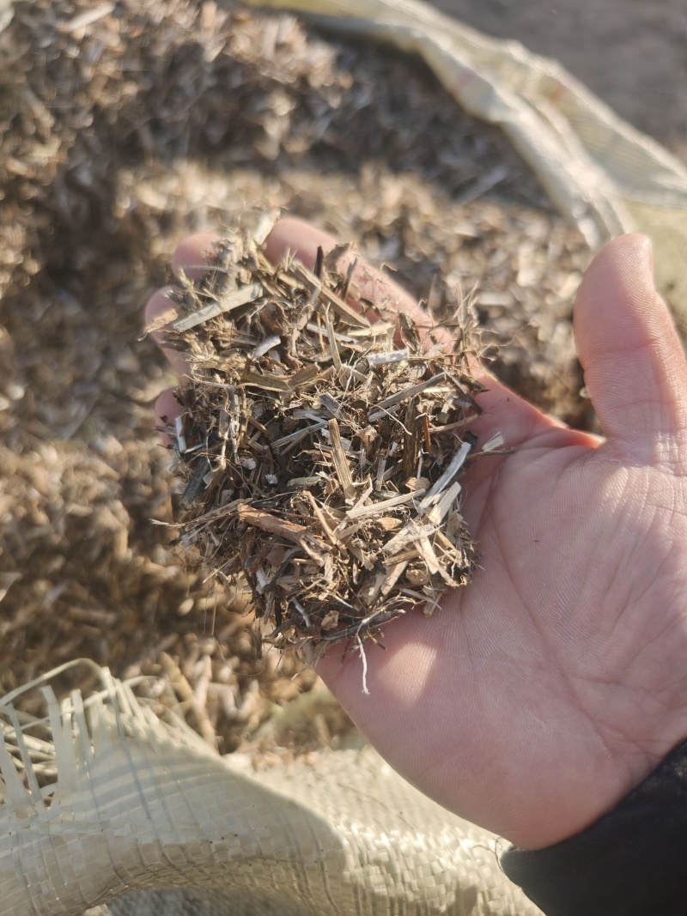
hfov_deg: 58.9
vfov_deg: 73.9
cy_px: 458
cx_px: 344
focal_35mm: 23
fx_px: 609
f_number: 1.8
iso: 50
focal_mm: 8.67
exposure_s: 1/258
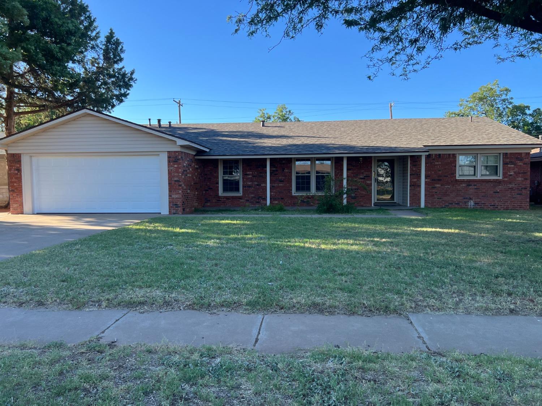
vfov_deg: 53.1
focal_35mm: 26
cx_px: 271
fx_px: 407
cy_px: 203
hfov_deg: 67.3
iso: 50
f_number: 1.5
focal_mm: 5.7
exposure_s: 1/1038
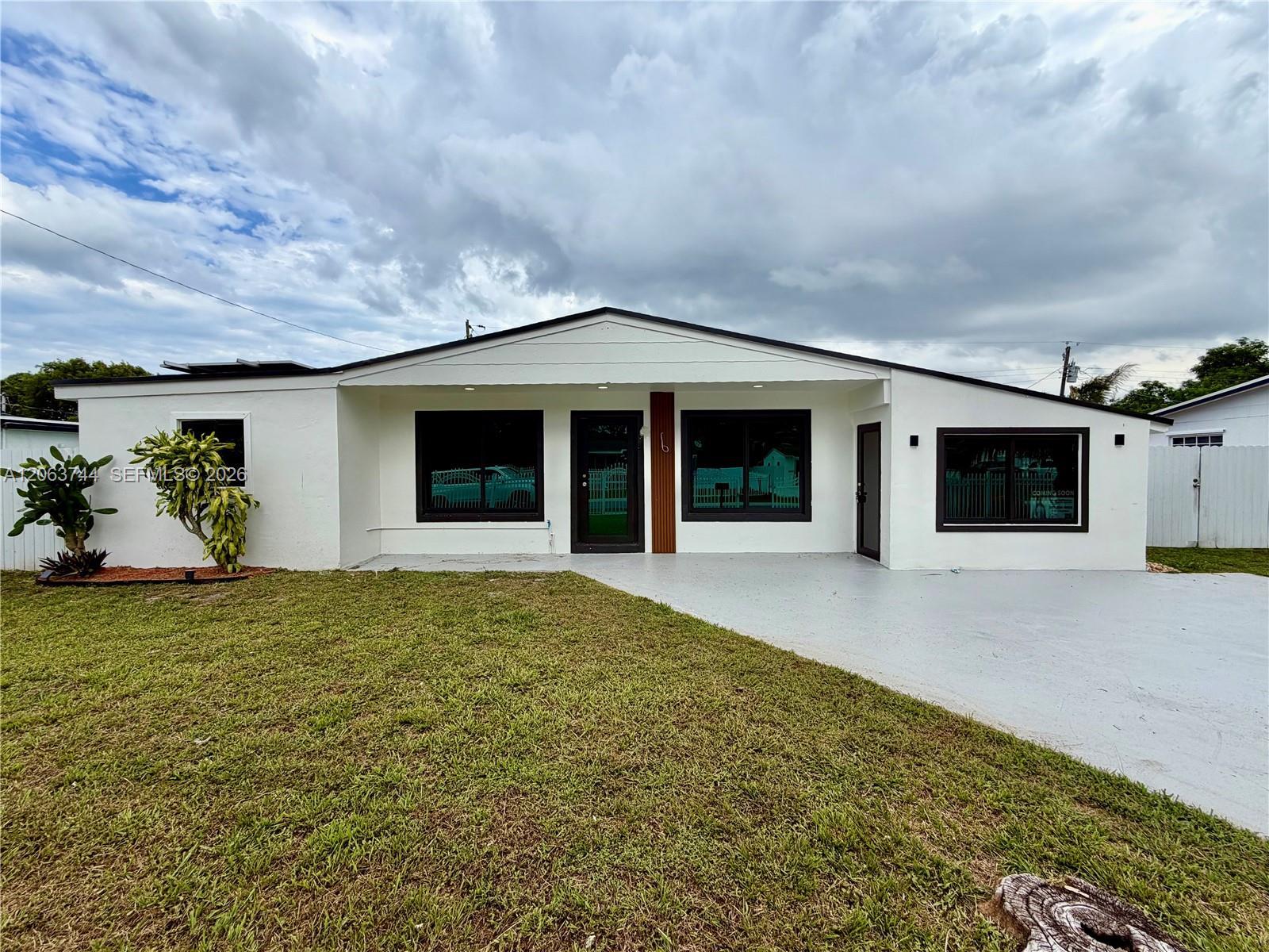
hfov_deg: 102.1
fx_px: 513
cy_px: 476
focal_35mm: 14
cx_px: 634
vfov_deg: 85.7
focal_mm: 2.22
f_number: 2.2
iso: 25
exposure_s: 1/770
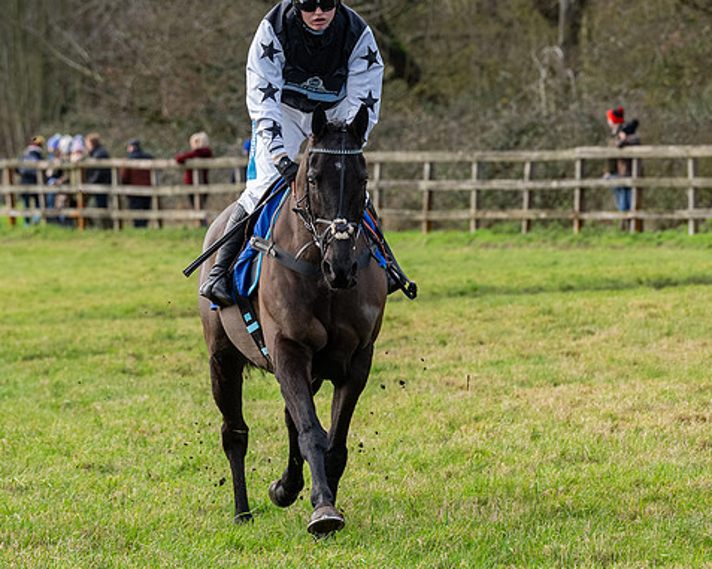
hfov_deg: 5.8
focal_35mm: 334
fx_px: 7034
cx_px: 400
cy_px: 166
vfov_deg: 4.6
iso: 800
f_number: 5
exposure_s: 1/800
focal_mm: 130
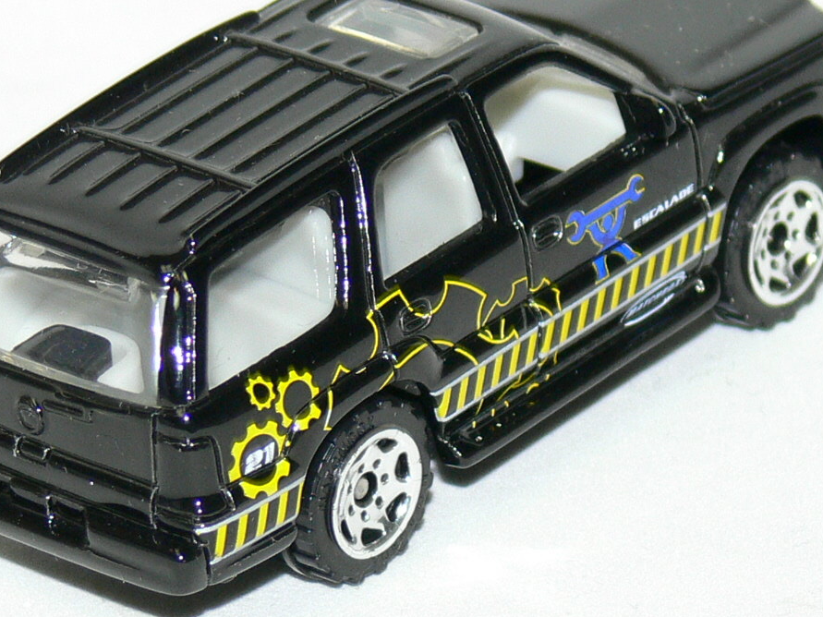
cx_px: 393
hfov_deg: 6.4
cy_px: 281
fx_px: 7346
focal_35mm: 309
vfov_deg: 4.8
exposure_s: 1/30
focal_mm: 22.8
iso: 100
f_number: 3.6
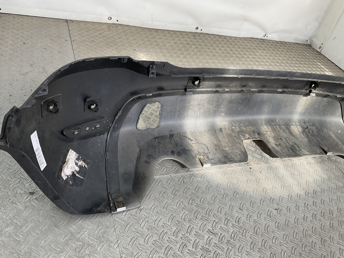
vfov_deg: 48.2
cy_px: 129
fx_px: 288
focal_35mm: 29
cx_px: 172
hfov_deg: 61.7
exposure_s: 1/196
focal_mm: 3
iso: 16
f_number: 1.8
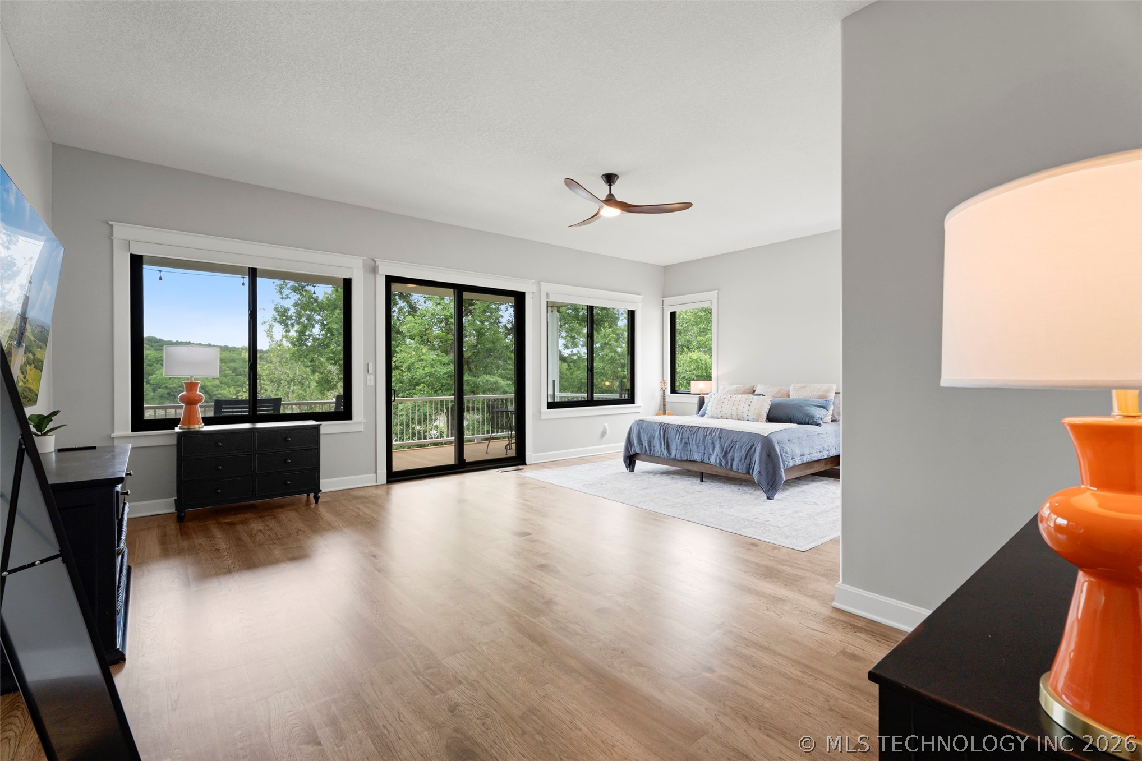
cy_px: 380
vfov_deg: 73.7
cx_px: 571
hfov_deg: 96.7
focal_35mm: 16
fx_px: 507
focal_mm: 16
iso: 200
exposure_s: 1/6
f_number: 8
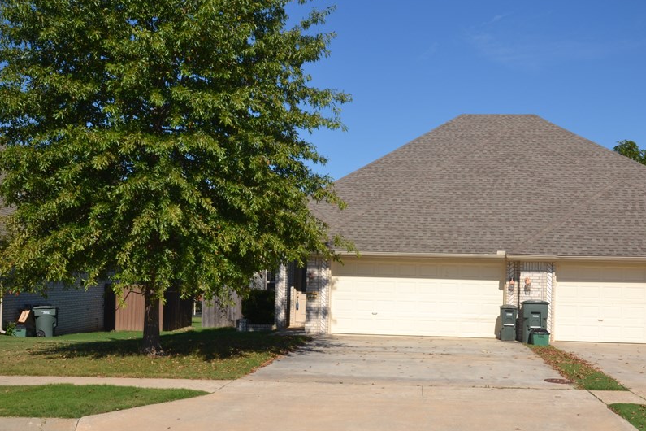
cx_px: 370
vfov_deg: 32.5
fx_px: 736
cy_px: 270
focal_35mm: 41
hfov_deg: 47.3
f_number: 11
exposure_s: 1/200
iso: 100
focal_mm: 20
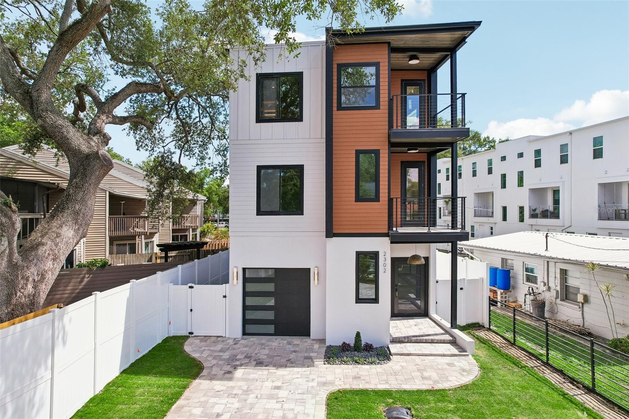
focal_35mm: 22
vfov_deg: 57.2
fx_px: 384
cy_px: 210
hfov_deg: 78.6
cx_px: 314
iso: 100
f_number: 2.8
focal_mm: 8.4
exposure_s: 1/1000
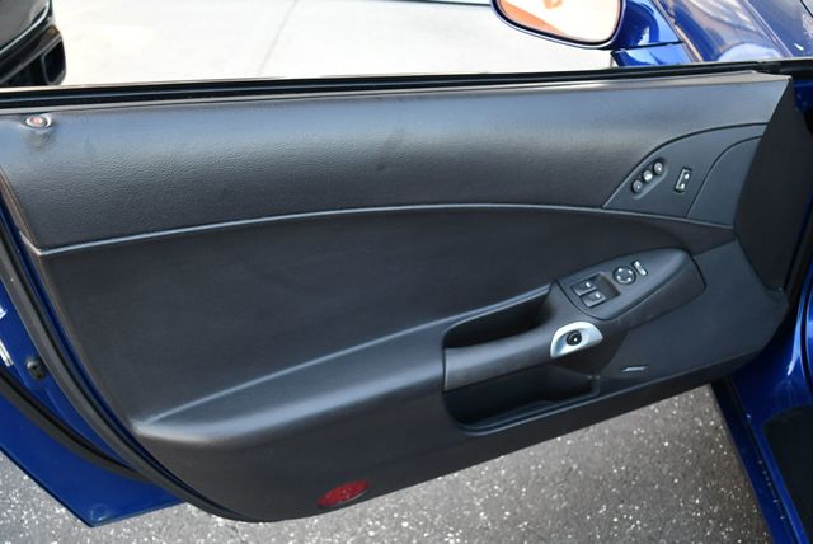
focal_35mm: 36
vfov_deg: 36.9
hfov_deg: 53.1
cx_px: 406
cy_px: 272
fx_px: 814
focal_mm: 18
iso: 560
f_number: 3.5
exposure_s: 1/250
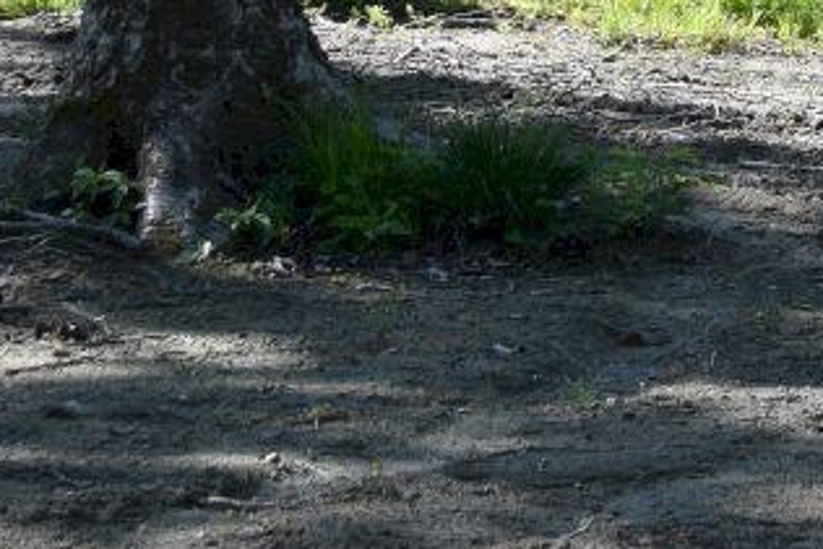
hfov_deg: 8.5
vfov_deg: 5.8
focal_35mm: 228
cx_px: 1709
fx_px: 5214
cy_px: -739
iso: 280
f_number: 8
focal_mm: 32
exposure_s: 1/250
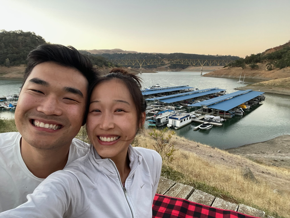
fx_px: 193
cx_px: 145
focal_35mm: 23
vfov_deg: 58.9
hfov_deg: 73.9
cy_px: 109
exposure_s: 1/60
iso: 200
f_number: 2.2
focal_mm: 2.71
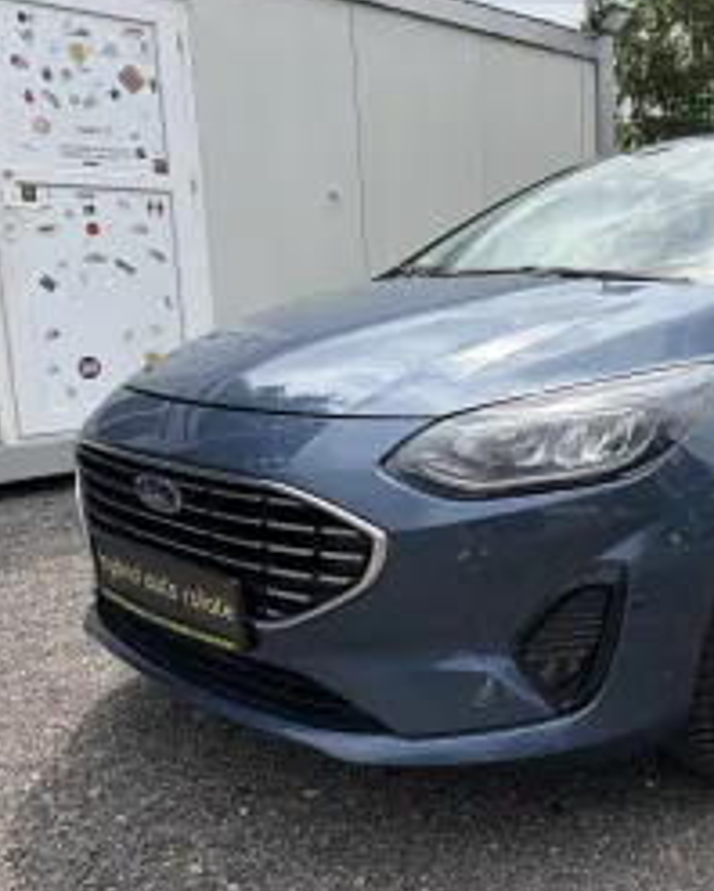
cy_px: 436
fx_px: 976
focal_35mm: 37
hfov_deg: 38.4
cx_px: 588
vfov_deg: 49.0
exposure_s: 1/3448
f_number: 1.6
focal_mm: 5.96
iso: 64
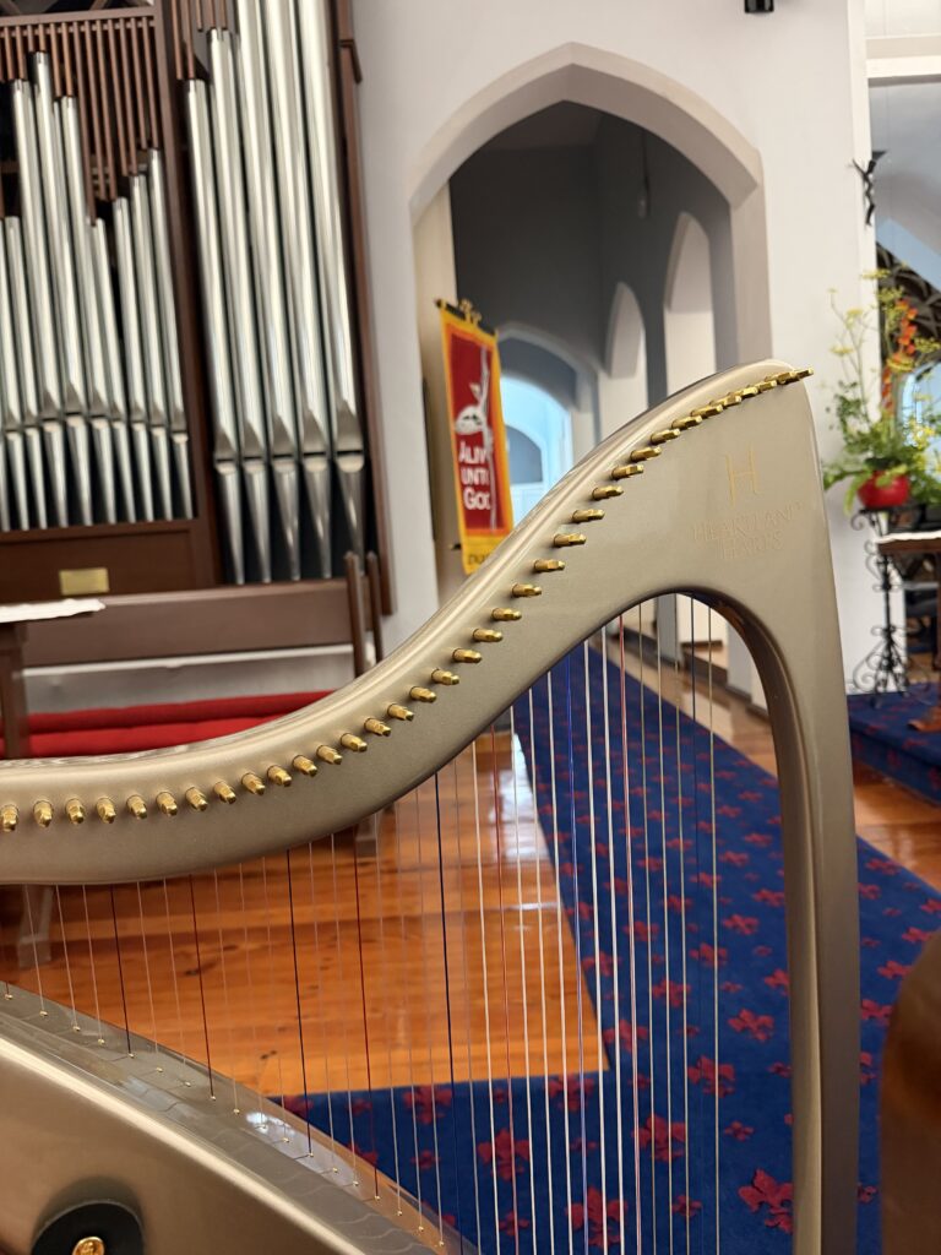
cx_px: 470
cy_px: 628
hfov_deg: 56.8
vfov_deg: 71.6
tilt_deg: -3.3
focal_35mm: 24
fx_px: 870
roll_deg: +3.1
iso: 800
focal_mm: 6.76
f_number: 1.78
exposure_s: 1/60
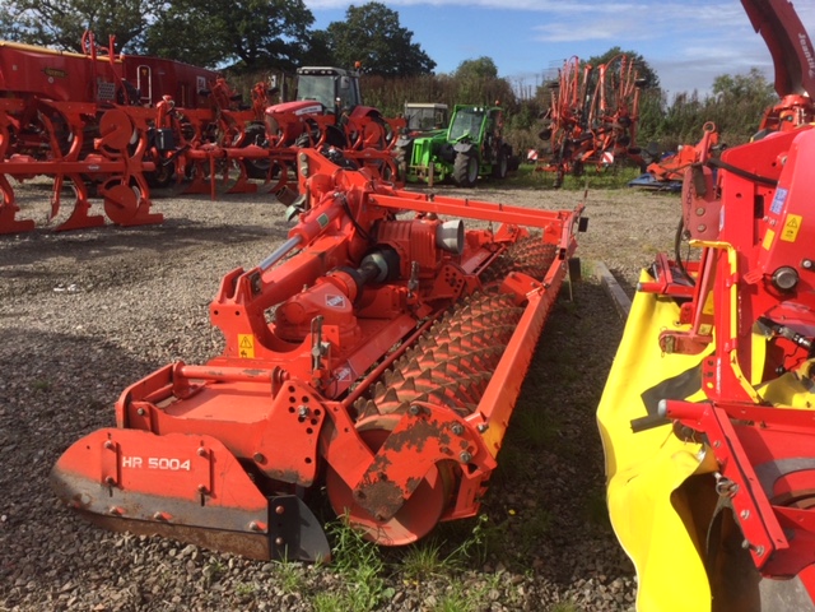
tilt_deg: -15.9
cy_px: 306
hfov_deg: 58.4
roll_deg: -2.8
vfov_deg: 45.4
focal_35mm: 31
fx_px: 730
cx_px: 408
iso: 25
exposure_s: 1/994
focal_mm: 3.3
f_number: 2.4
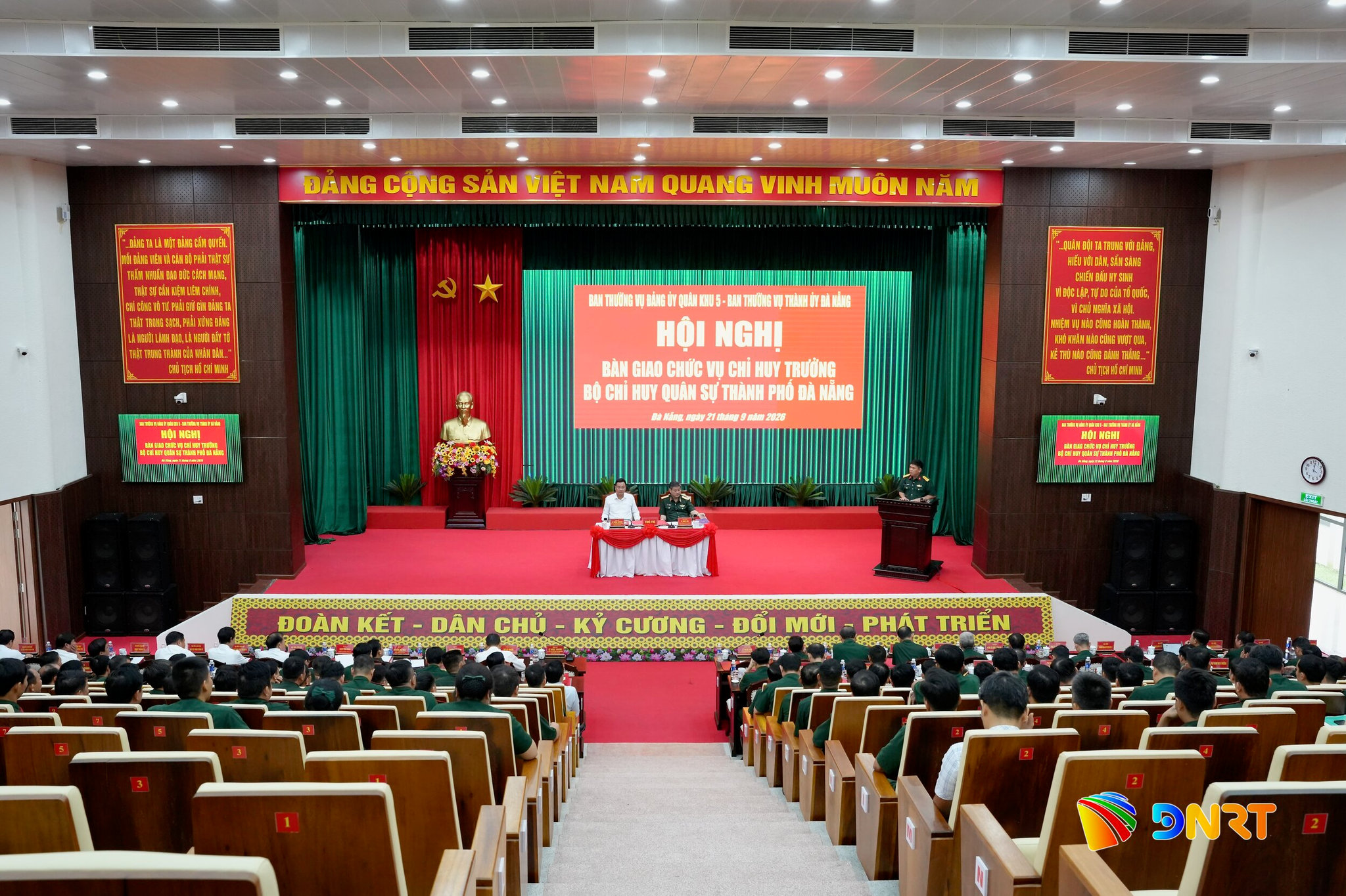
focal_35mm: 30
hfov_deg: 61.8
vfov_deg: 43.5
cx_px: 673
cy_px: 448
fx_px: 1125
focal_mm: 30.1
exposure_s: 1/100
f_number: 6.3
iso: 3200
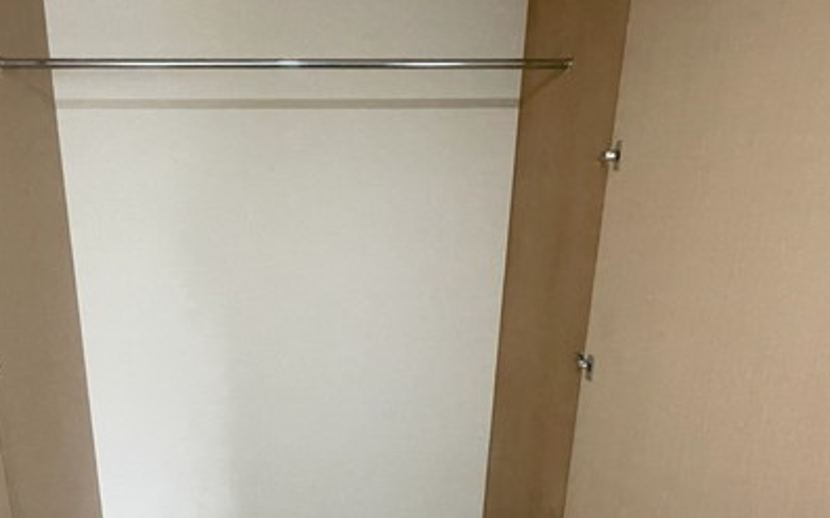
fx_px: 543
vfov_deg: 50.9
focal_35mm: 24
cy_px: 287
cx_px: 308
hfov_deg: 73.5
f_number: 2.4
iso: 800
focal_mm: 1.55
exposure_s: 1/60
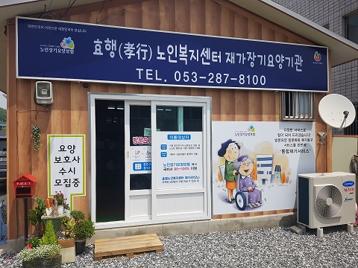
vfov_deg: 53.1
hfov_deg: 67.3
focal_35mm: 26
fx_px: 269
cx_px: 179
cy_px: 134
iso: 50
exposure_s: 1/3144
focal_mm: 4.2
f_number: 1.7
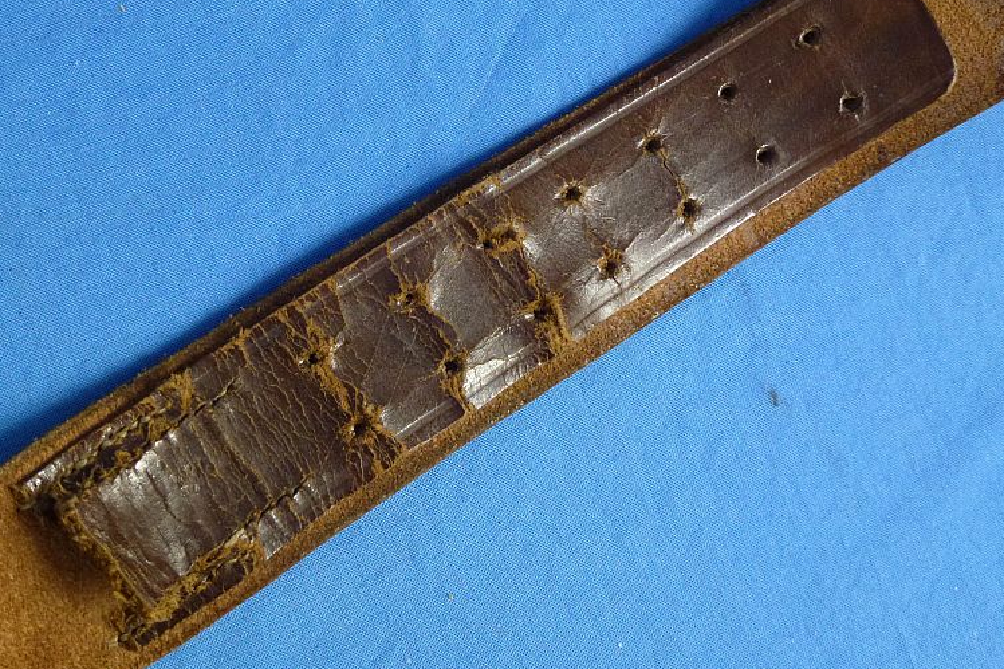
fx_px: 1394
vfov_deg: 27.0
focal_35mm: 50
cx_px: 470
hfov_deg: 39.6
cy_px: 318
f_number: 4
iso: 400
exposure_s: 1/80
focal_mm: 8
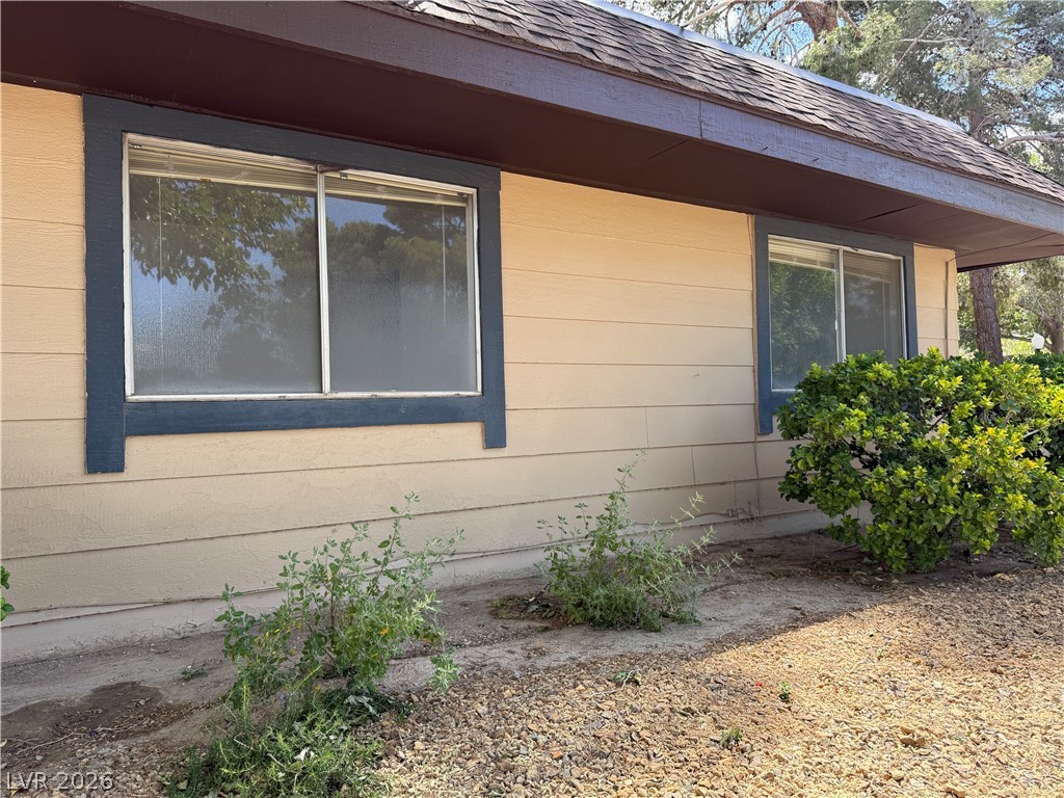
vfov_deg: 56.8
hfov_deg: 71.6
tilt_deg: +1.2
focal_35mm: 24
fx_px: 738
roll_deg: +1.0
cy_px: 399
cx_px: 532
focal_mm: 6.76
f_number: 1.78
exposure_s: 1/765
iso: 80
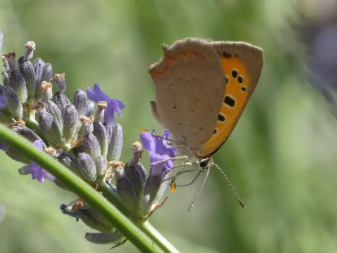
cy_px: 126
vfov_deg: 2.0
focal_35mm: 737
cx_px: 168
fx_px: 7175
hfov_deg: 2.7
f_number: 5.6
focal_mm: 132.1
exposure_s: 1/160
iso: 80
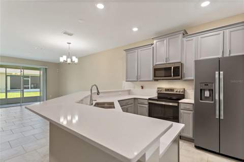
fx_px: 102
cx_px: 122
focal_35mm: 15
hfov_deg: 100.4
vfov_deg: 77.2
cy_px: 81
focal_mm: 10
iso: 400
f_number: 4.5
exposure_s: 1/6
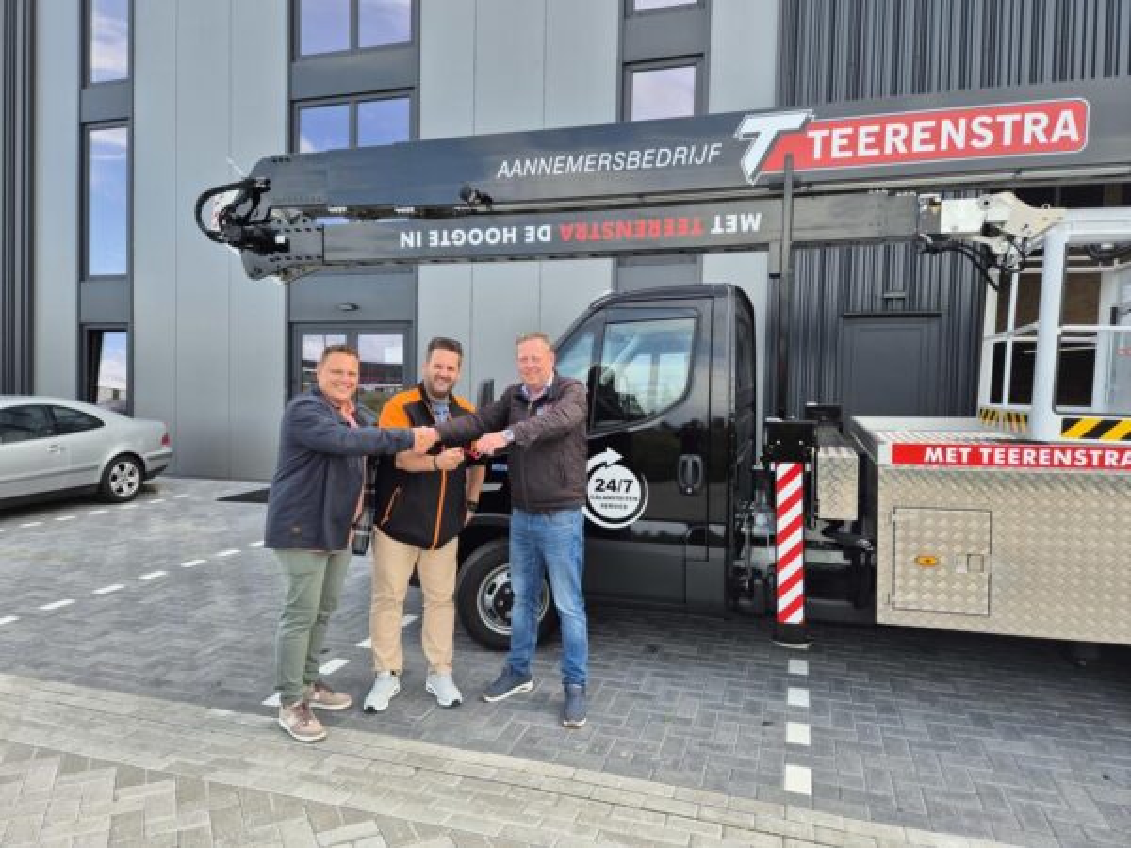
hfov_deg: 73.9
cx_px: 566
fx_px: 751
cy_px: 424
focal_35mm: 23
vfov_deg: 58.9
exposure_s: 1/461
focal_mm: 5.4
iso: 25
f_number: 1.8
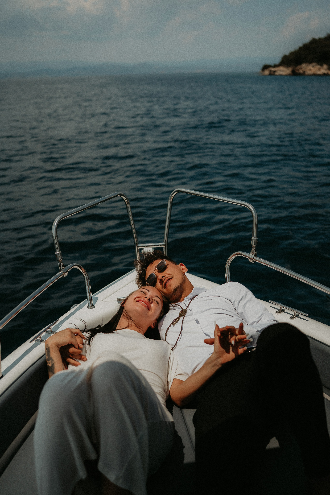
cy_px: 248
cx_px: 165
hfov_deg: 37.9
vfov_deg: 54.4
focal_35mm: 35
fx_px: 481
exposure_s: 1/8000
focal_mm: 35
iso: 100
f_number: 2.2
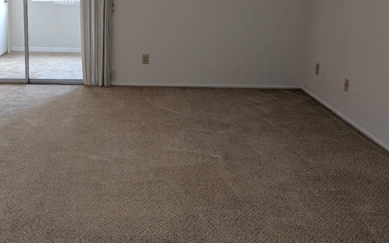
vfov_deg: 28.6
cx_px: 118
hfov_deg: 44.4
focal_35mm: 44
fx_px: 466
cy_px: 48
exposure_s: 1/60
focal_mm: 4.67
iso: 164
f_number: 2
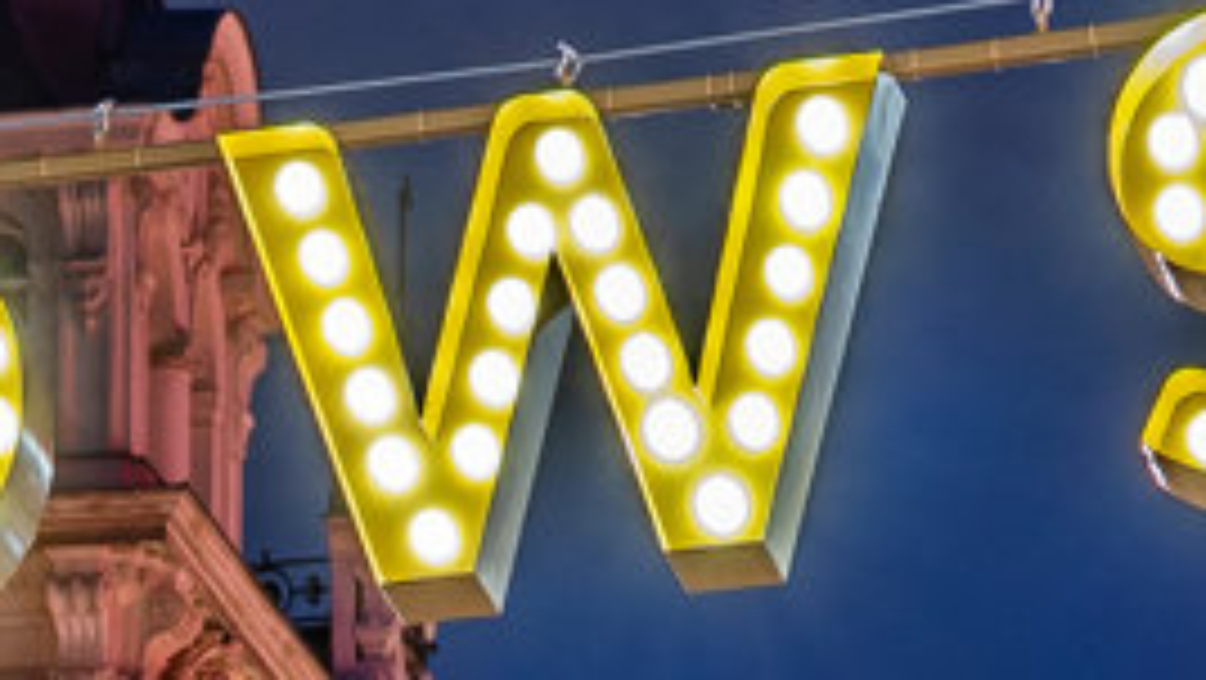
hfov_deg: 8.3
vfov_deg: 4.7
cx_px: -610
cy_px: 1743
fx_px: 8126
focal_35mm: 254
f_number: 8
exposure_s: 4
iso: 100
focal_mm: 40
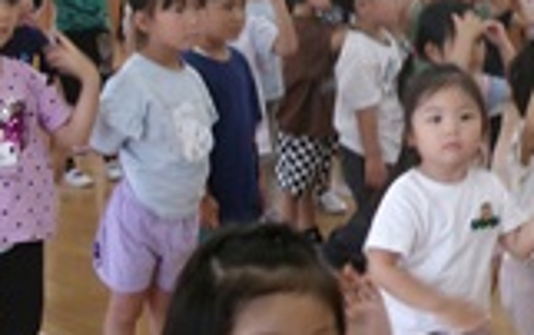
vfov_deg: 13.4
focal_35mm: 98
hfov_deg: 20.5
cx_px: 526
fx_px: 1428
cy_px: 163
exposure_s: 1/34
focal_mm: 5.1
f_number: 3.9
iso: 191
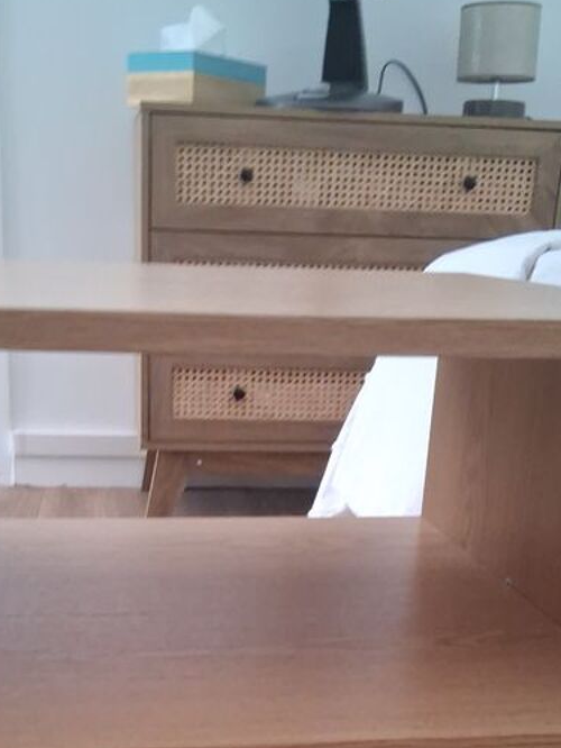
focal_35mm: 52
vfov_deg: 34.6
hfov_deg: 28.0
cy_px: 680
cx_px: 242
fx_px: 1123
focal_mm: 3.98
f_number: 1.8
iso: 640
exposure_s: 1/50
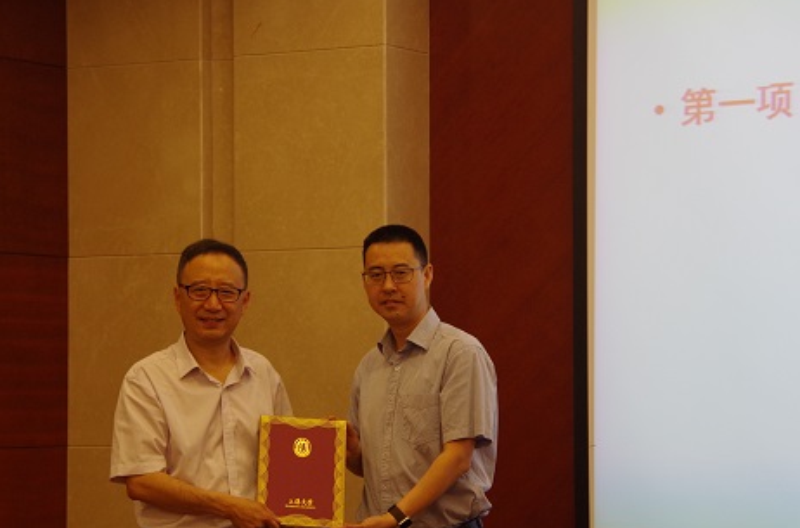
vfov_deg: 11.6
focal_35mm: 117
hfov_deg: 17.5
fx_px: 2592
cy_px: 295
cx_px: 379
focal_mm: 60
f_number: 4.5
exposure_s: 1/25
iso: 800
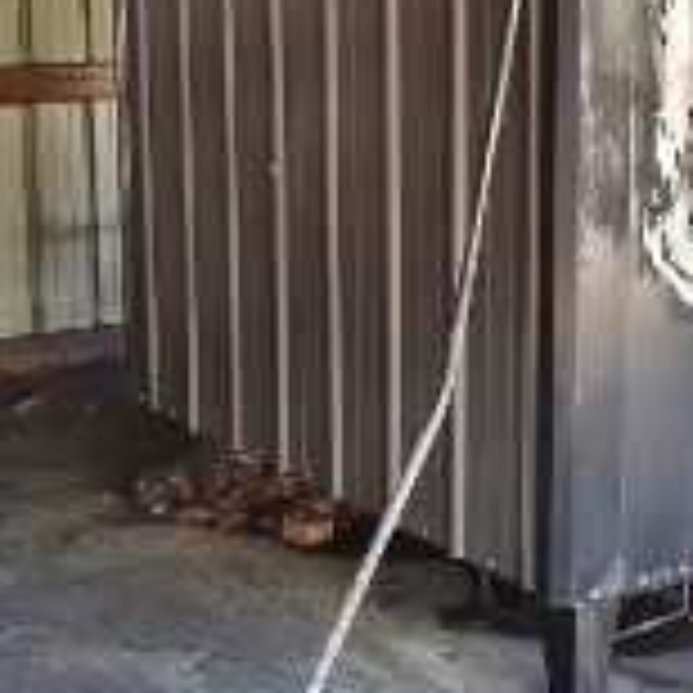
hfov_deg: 26.0
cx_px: 464
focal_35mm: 66
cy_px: 236
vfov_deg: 26.0
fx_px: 1495
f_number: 5
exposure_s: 1/100
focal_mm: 10
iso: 400
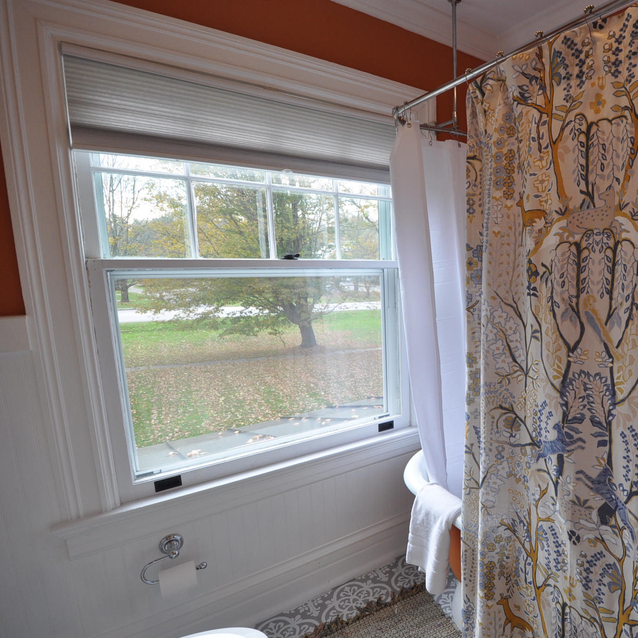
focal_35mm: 20
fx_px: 417
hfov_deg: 68.5
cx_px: 500
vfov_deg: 74.8
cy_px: 321
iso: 400
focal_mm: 10
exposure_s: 1/125
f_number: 5.6
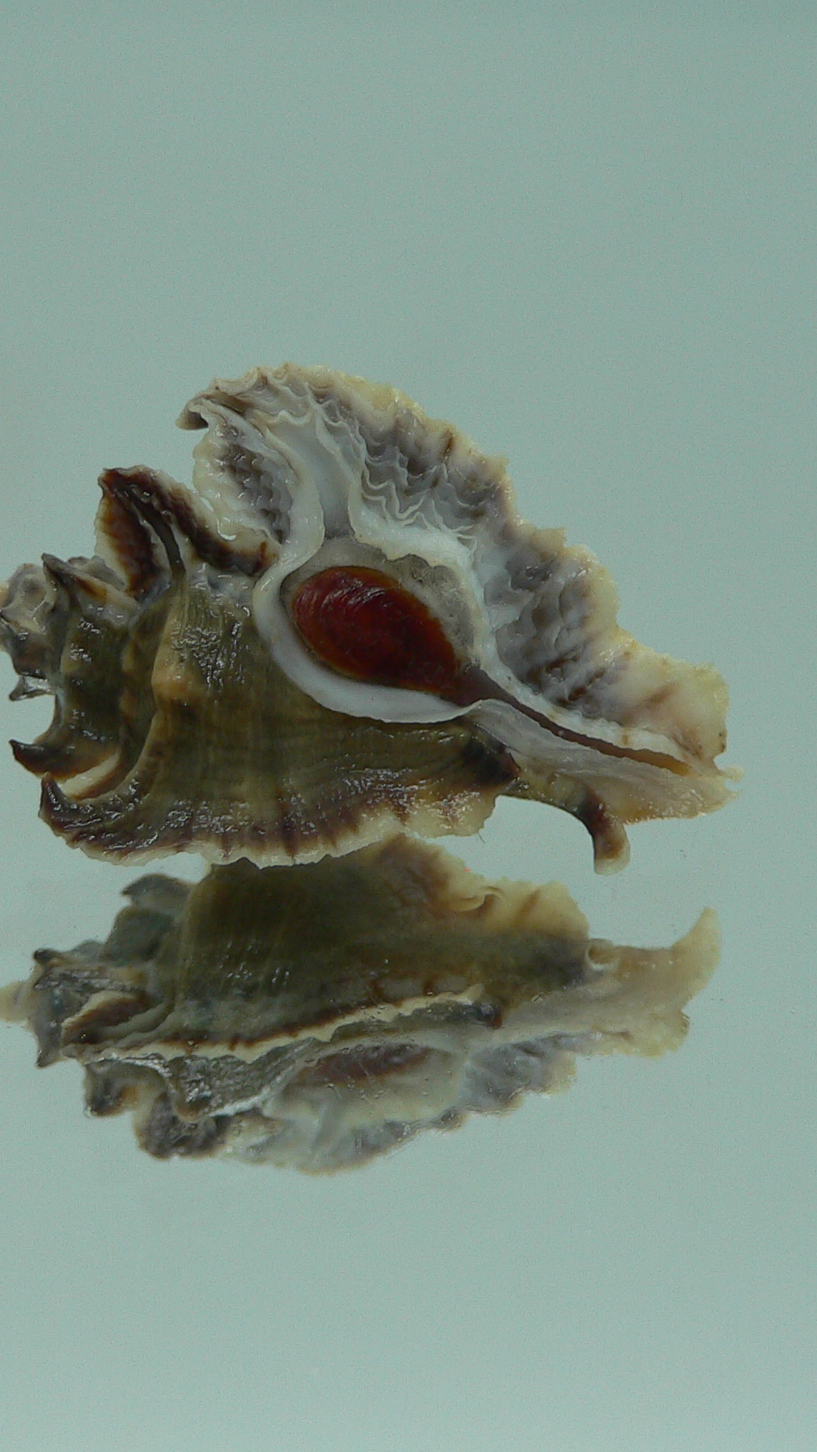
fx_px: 1964
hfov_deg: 23.5
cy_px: 726
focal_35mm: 51
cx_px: 358
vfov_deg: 40.6
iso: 80
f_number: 2.8
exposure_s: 1/60
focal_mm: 4.6
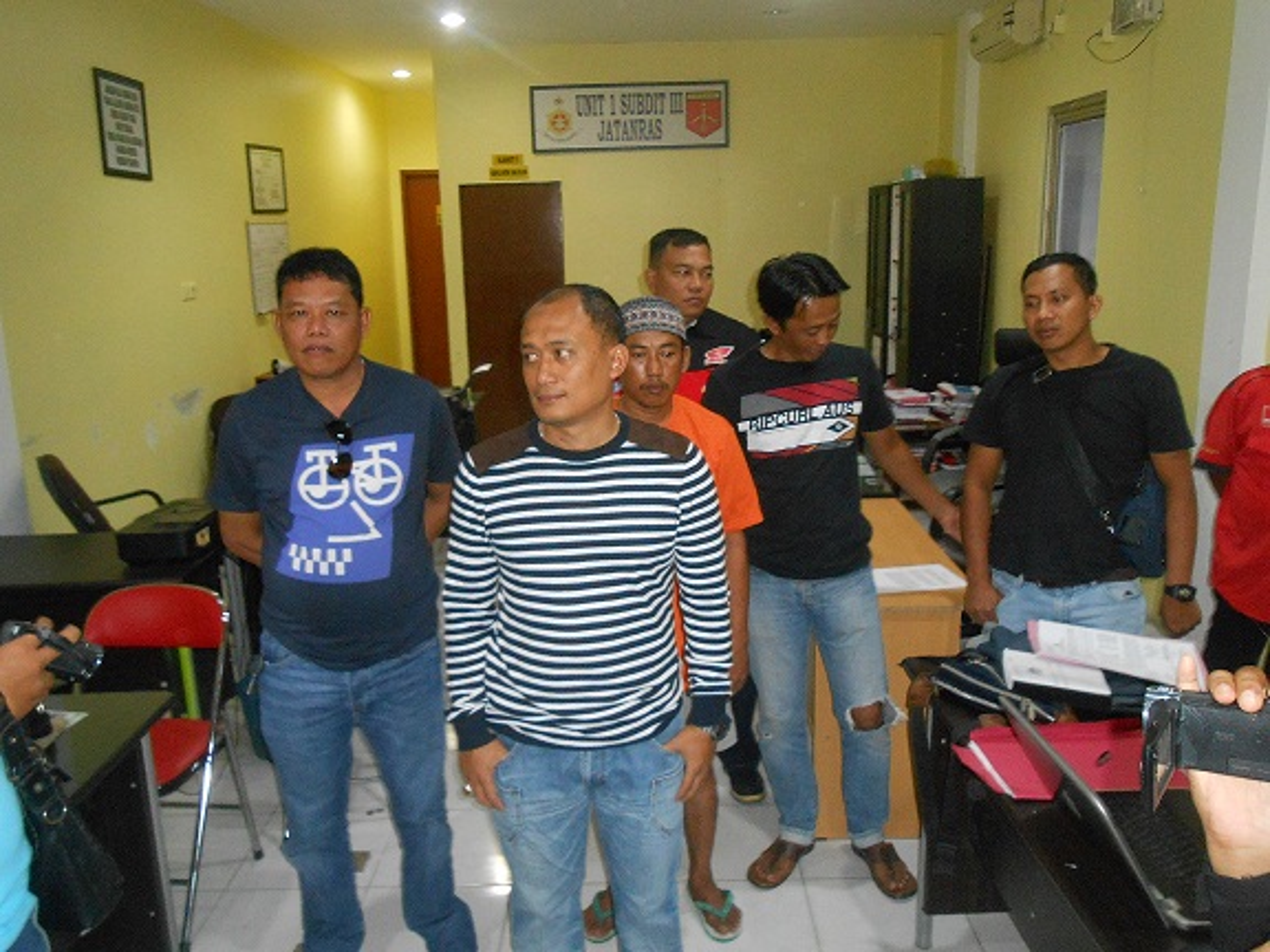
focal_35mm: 30
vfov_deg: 46.8
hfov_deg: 60.0
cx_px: 635
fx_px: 1101
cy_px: 476
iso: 500
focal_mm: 5.3
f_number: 3.8
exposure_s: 1/25
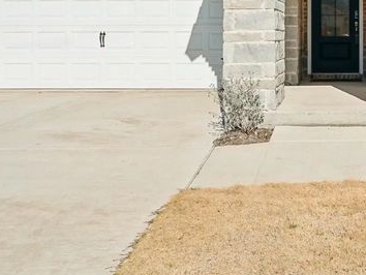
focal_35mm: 50
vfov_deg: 26.1
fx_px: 529
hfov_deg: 35.5
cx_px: 342
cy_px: -52
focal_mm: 18
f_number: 8
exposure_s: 1/640
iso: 100
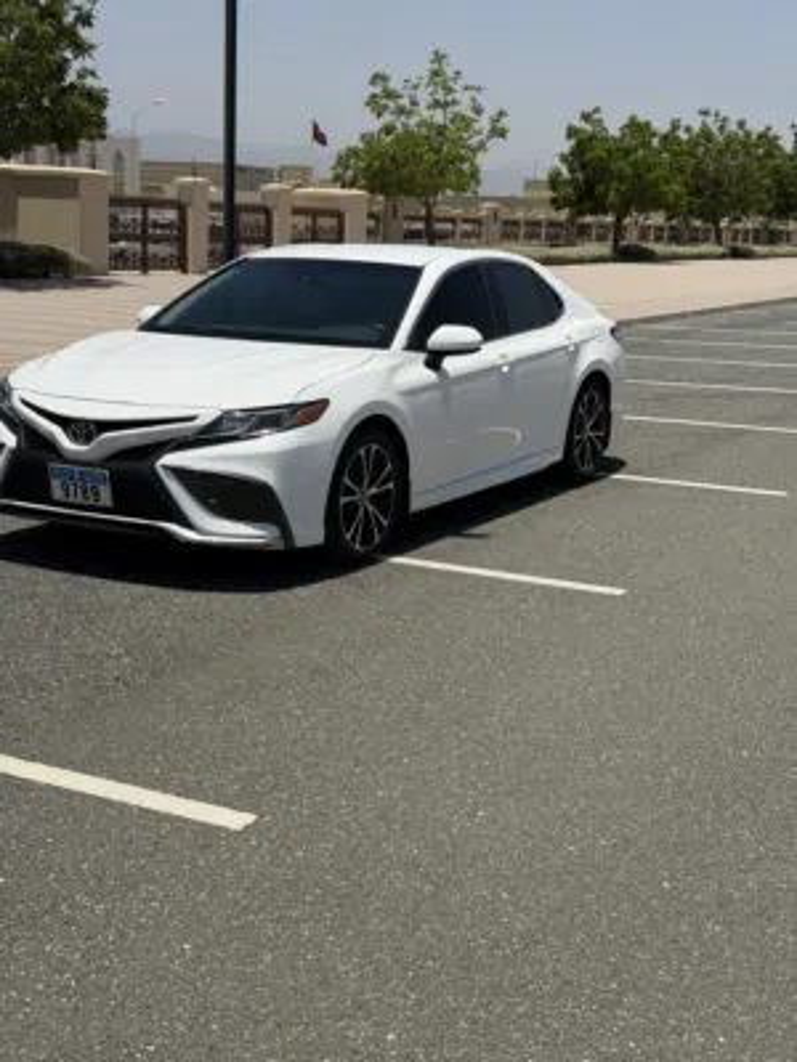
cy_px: 531
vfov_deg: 39.7
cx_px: 398
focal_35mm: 48
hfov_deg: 30.3
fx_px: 1474
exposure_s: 1/8772
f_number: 1.78
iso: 80
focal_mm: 6.76
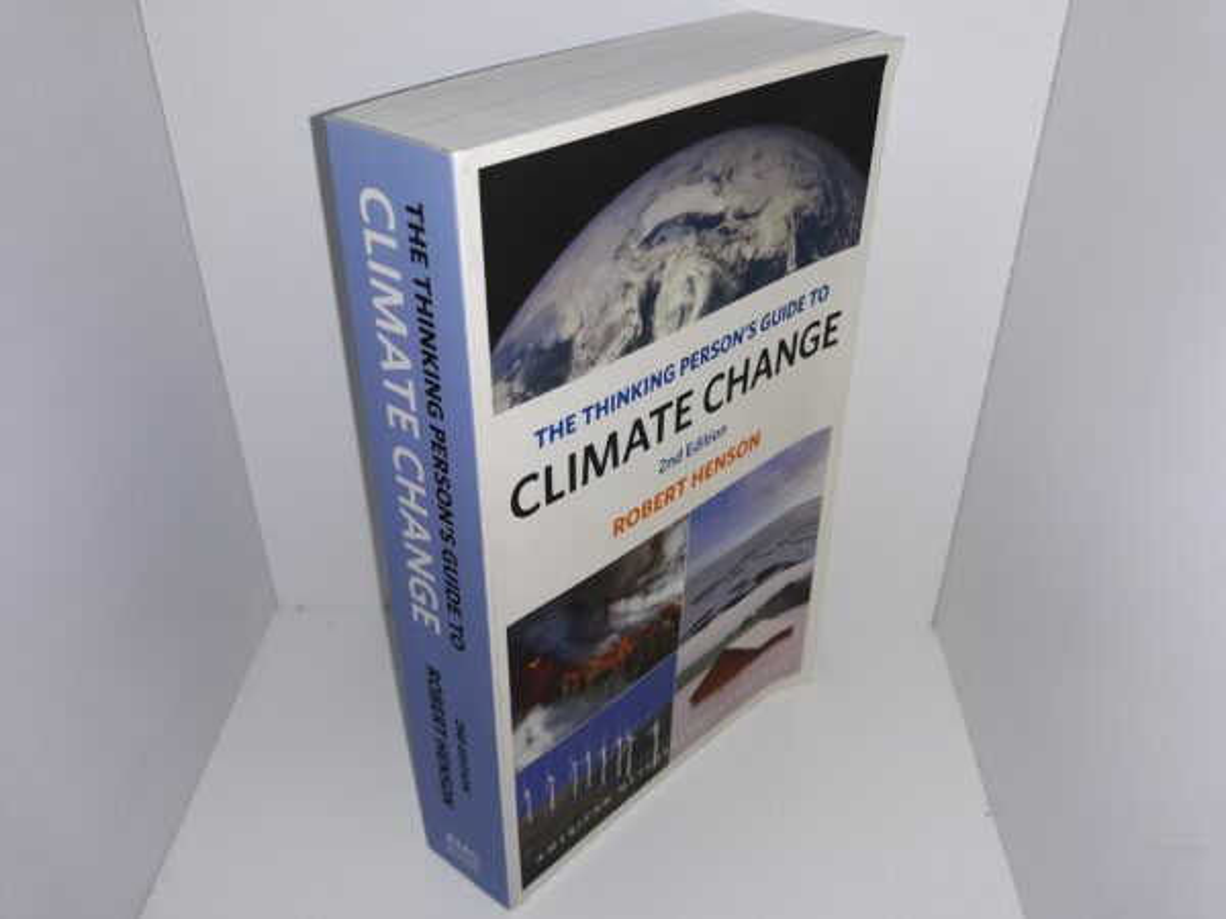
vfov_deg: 49.7
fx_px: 992
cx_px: 613
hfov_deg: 63.4
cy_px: 460
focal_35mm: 28
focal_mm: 3.7
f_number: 1.7
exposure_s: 1/204
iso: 40
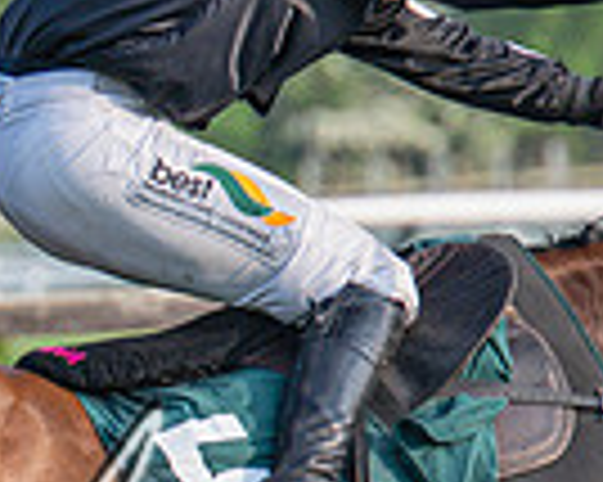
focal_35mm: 1189
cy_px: 426
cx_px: -26
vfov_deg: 1.3
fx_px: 21204
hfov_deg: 1.6
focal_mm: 160
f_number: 4
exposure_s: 1/1600
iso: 400
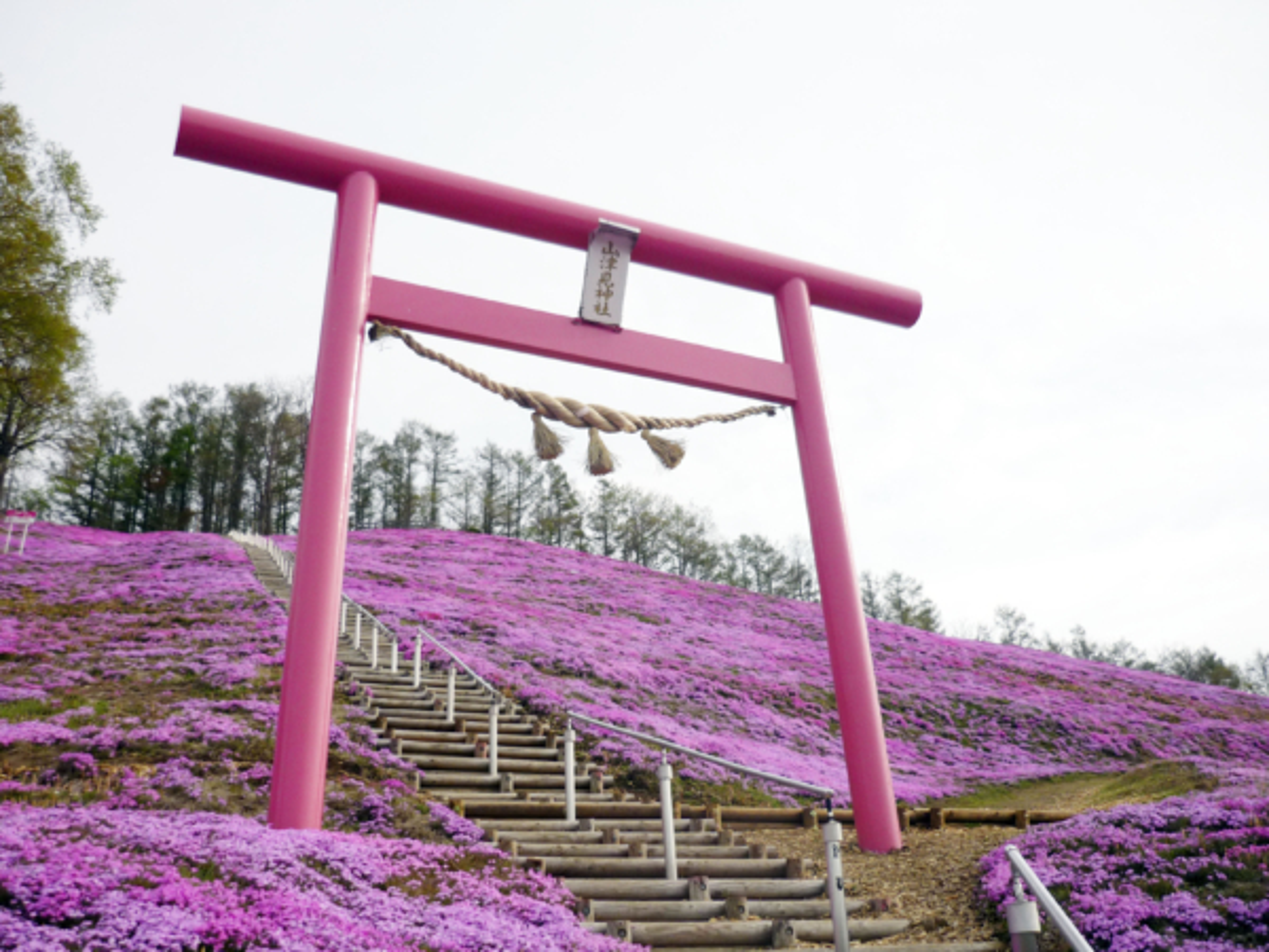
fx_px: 1210
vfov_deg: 42.9
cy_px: 476
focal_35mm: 33
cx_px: 634
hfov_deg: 55.4
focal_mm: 5.5
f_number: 8
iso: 100
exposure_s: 1/160
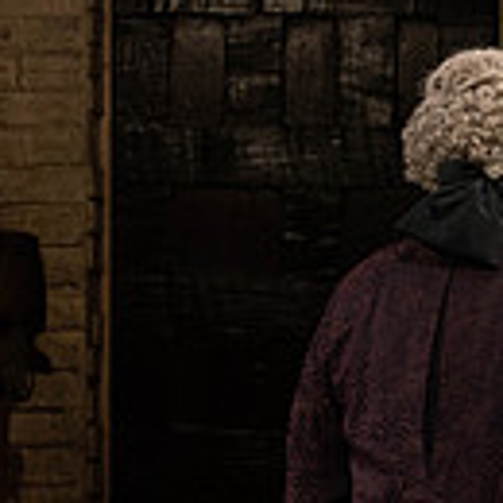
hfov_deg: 2.3
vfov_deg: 2.3
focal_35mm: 756
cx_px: 480
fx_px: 12428
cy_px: 575
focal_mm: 200
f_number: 8
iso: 3200
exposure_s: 1/250
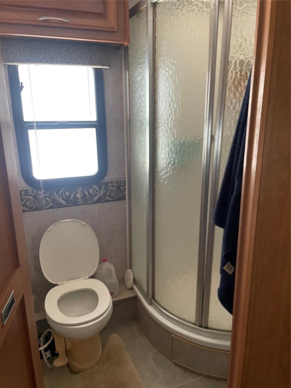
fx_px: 291
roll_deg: +0.9
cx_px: 146
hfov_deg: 53.1
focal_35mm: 26
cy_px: 194
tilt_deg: -17.3
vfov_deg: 67.3
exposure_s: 1/40
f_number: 1.6
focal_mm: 4.2
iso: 500
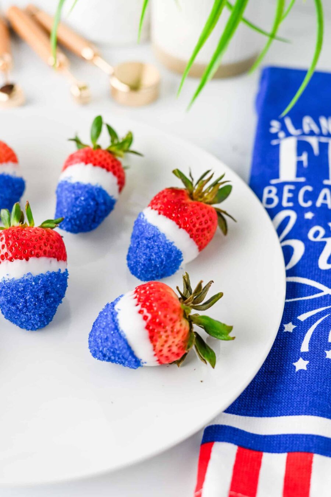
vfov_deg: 39.6
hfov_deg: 27.0
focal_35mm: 50
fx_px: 691
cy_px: 248
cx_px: 166
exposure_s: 1/250
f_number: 4.5
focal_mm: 50
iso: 720
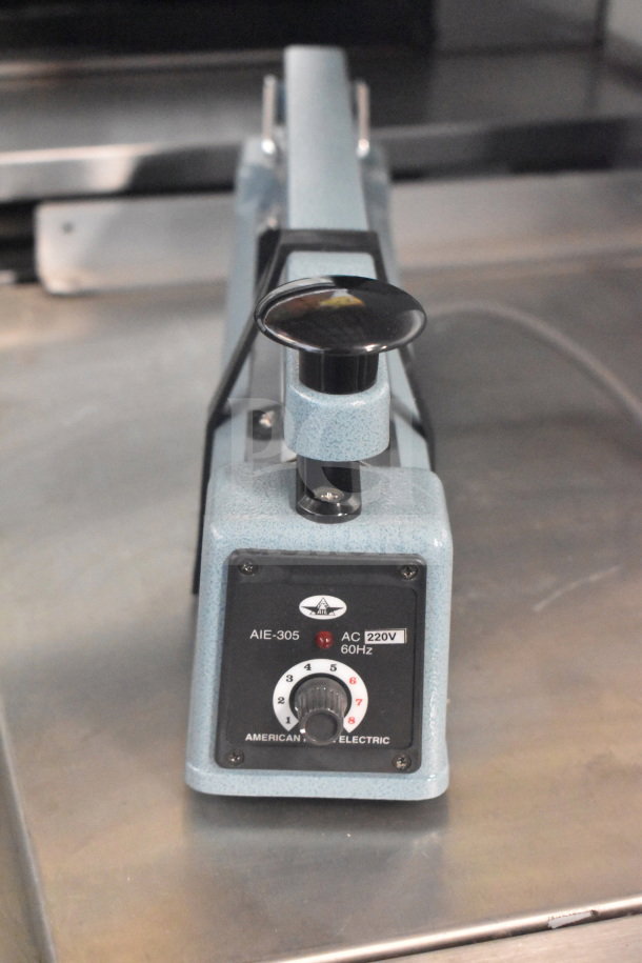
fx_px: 1605
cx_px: 321
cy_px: 482
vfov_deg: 33.4
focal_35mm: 60
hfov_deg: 22.6
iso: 12800
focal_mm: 40
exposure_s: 1/60
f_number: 5
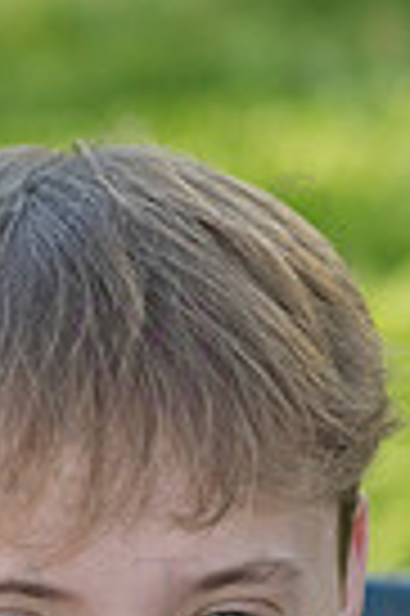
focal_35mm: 303
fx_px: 5189
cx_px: 162
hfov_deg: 4.5
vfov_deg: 6.8
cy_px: 755
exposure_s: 1/320
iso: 800
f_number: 5.6
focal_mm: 92
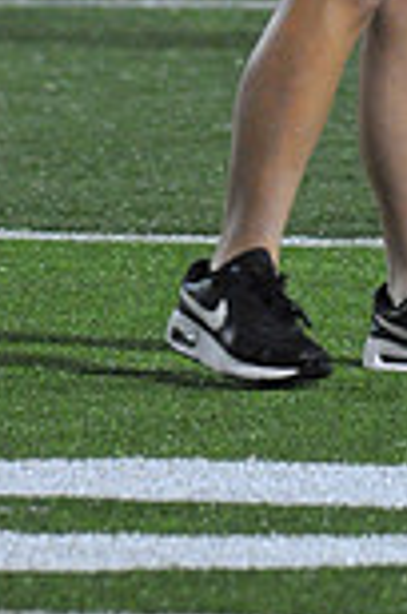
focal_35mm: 1130
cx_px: 267
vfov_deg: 1.8
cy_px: -506
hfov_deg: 1.2
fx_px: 19248
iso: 6400
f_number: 5.6
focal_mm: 300
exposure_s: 1/200
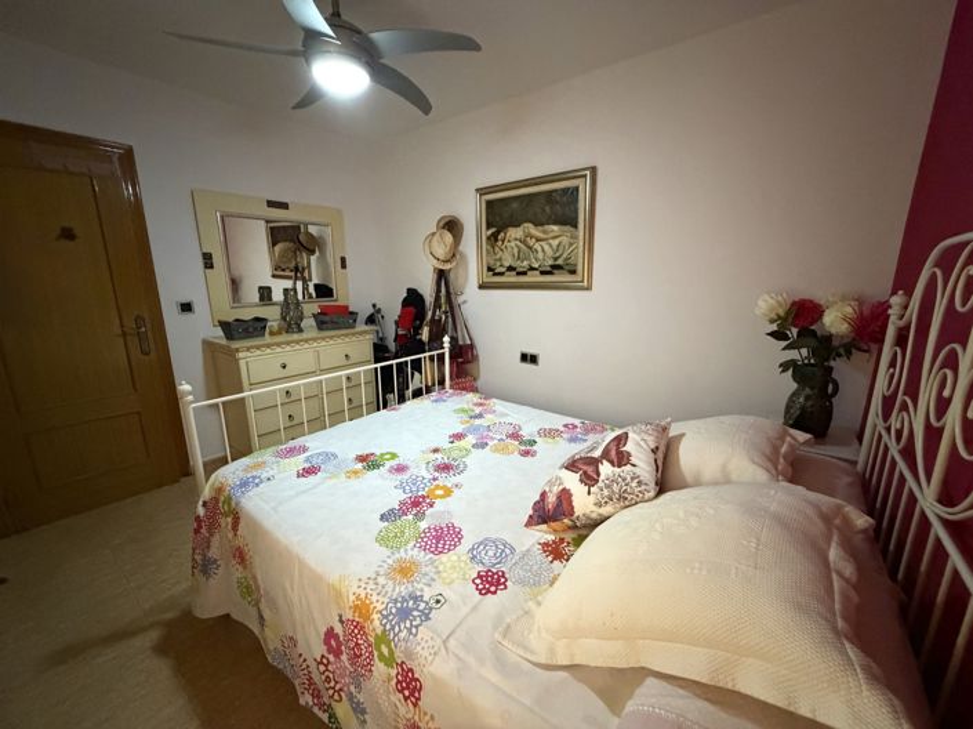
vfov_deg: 85.6
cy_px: 364
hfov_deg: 102.1
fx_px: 393
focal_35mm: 14
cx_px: 486
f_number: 2.2
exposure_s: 1/50
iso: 1000
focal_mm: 2.22
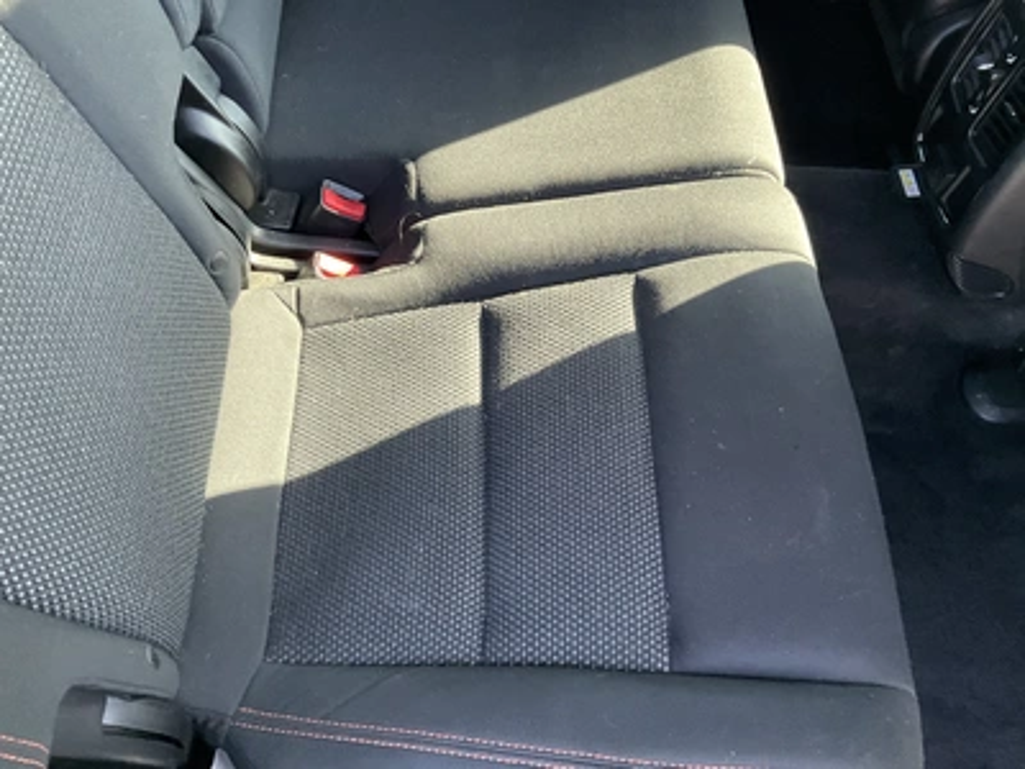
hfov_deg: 61.7
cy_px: 384
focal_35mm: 29
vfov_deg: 48.2
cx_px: 512
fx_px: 859
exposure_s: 1/81
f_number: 1.8
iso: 64
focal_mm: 3
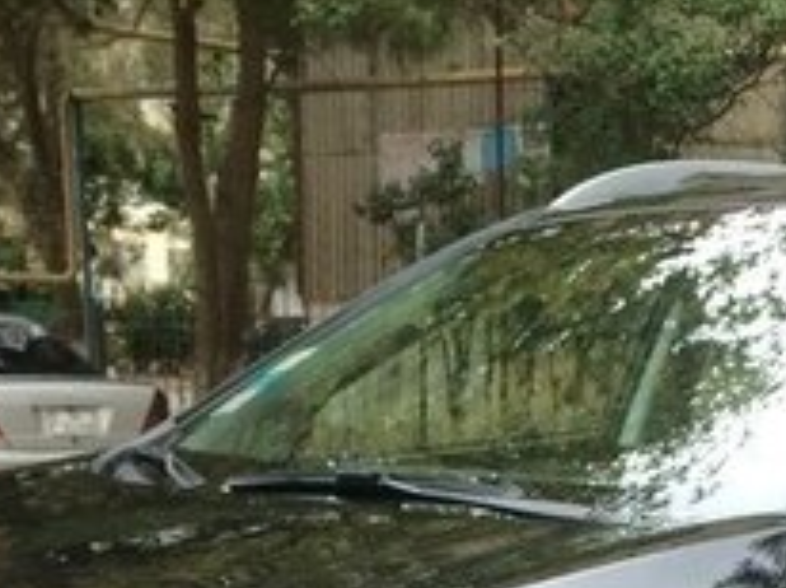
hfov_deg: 20.8
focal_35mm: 93
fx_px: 2109
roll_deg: -1.2
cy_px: 930
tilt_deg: -16.6
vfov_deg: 14.6
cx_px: 660
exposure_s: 1/33
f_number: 2.2
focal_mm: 4.15
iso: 80
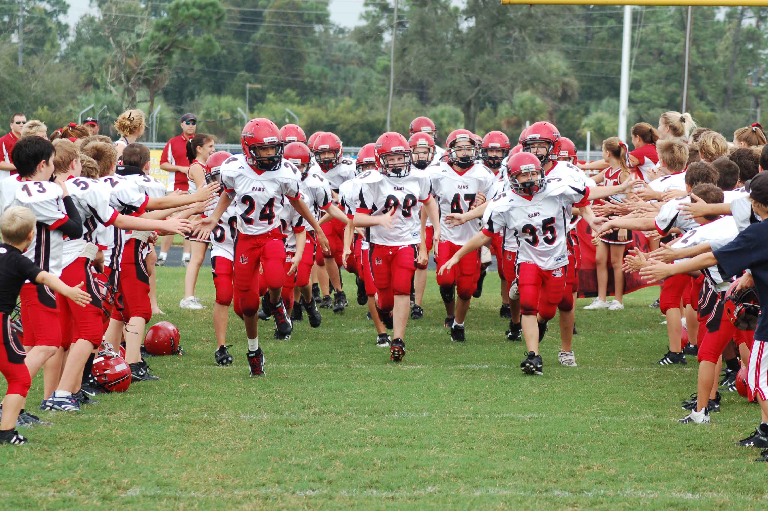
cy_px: 256
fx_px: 3581
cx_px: 384
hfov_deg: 12.2
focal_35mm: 168
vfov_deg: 8.2
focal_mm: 112
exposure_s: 1/400
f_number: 5
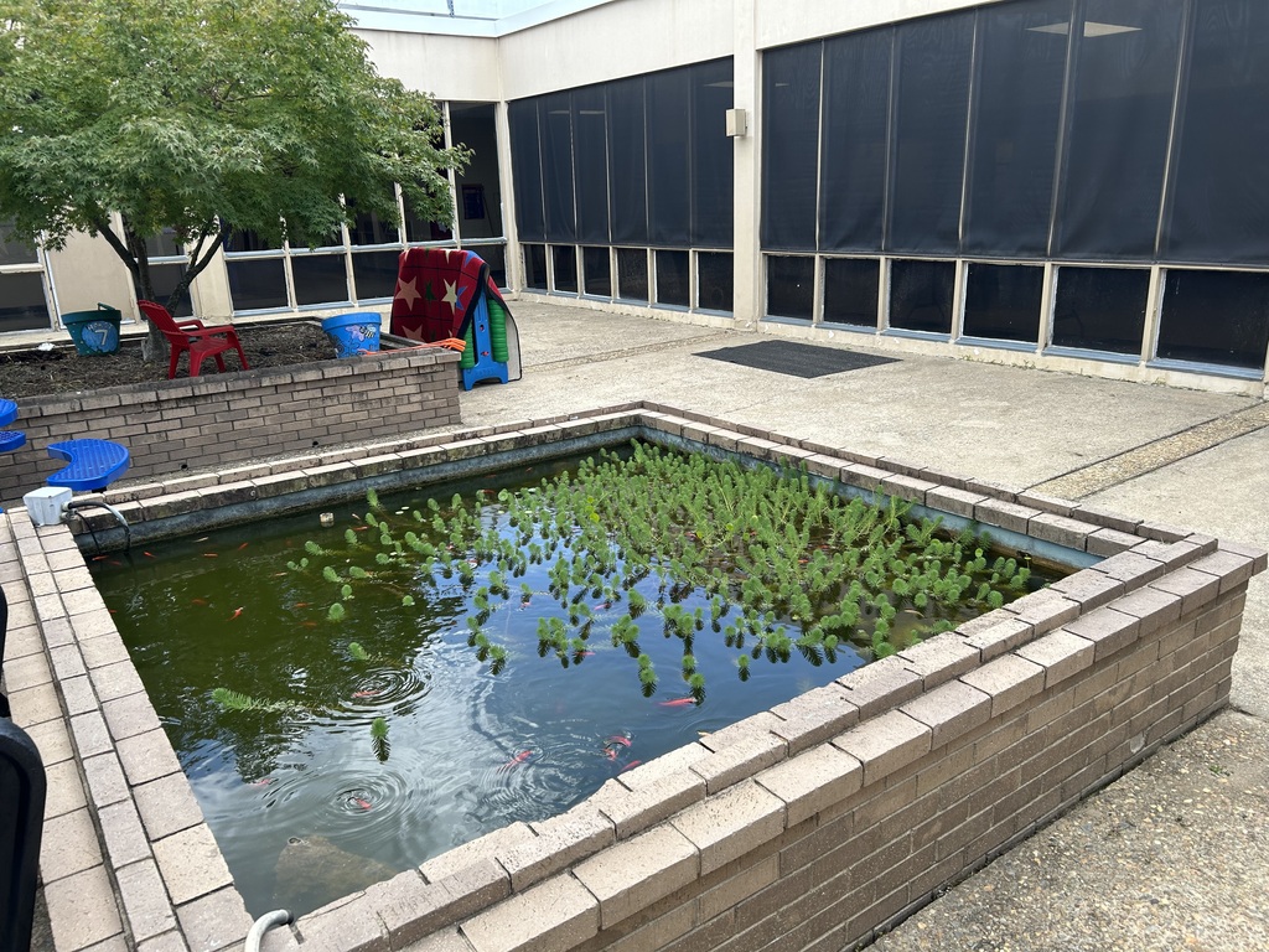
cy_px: 476
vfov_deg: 53.1
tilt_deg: -15.6
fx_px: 953
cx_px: 634
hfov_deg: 67.3
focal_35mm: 26
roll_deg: +2.5
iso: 50
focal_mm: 5.7
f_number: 1.5
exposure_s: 1/853
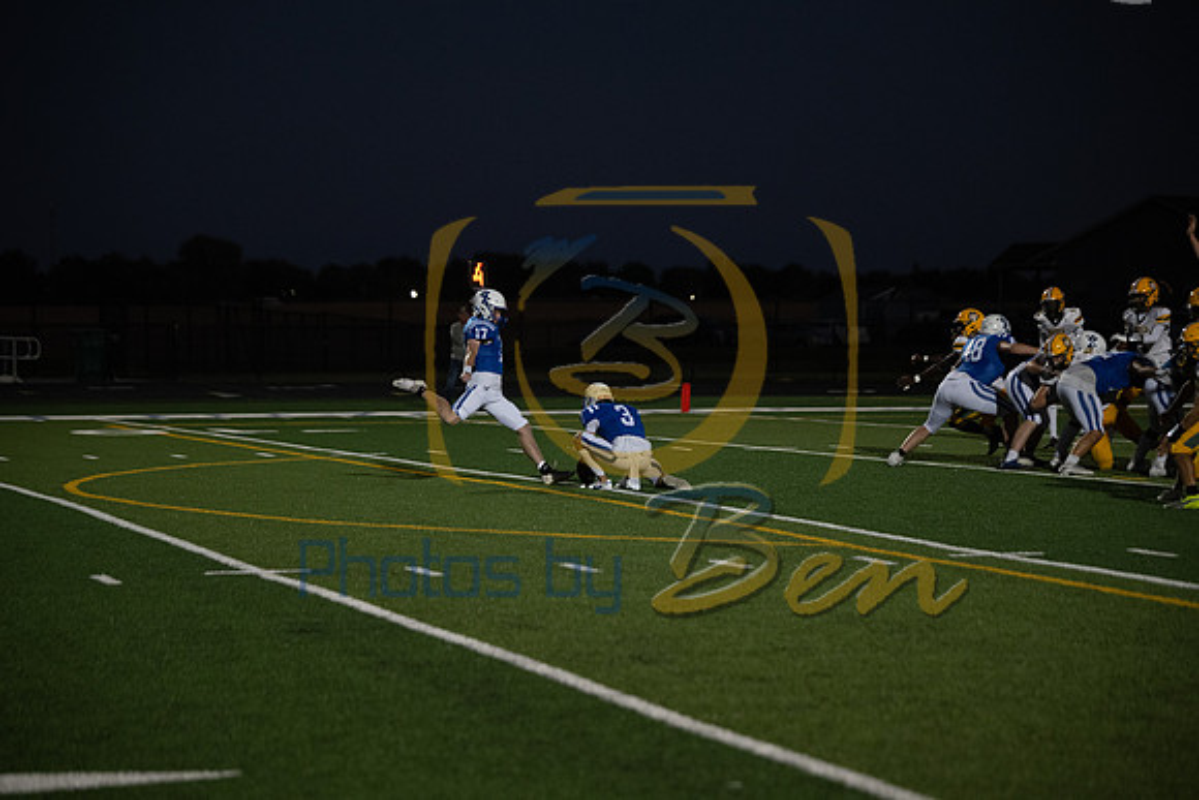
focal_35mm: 104
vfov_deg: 13.2
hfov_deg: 19.6
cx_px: 600
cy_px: 400
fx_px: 3464
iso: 2500
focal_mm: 104
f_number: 2.8
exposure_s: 1/1250
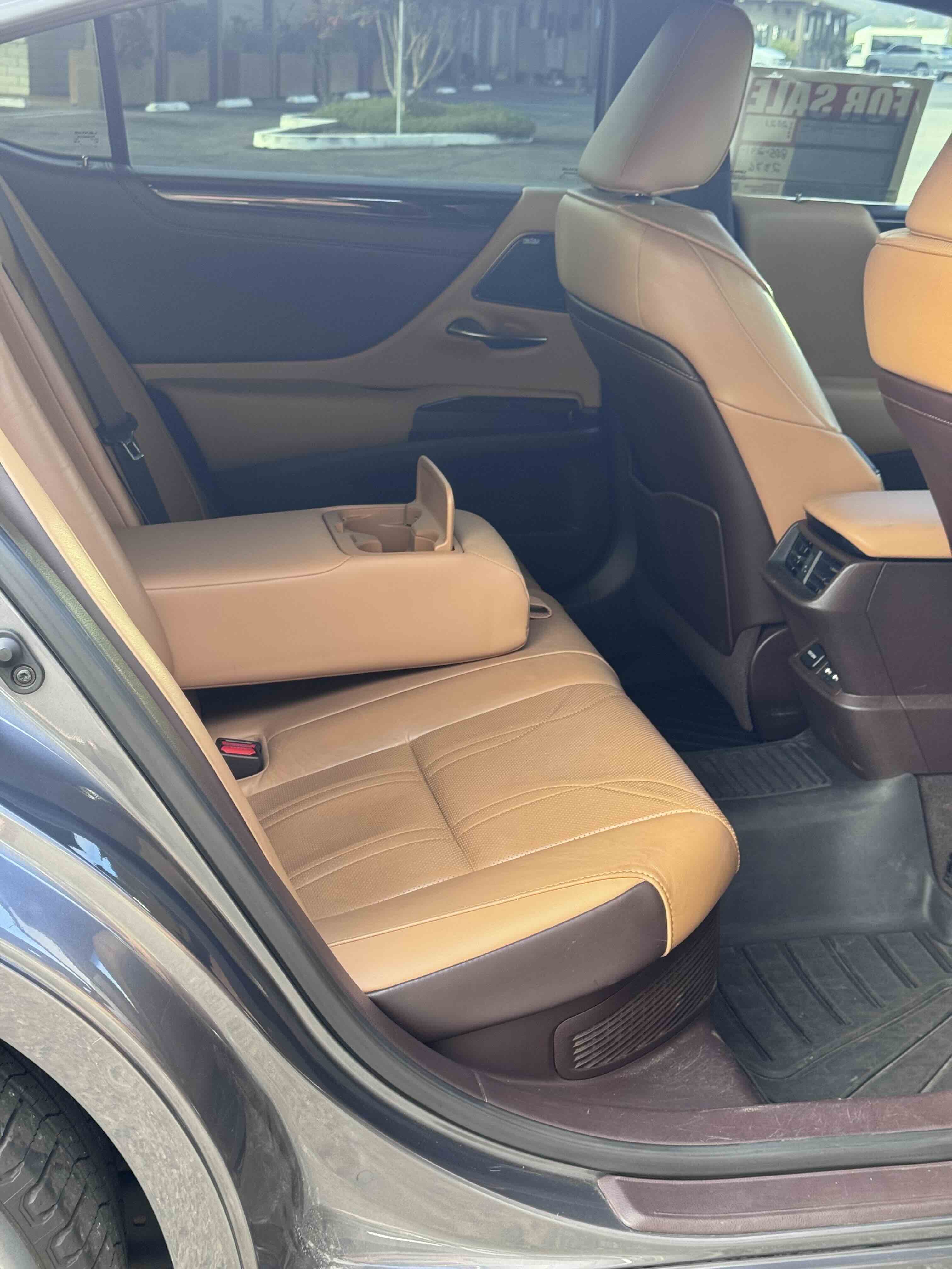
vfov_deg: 39.7
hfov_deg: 30.3
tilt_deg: -19.0
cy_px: 634
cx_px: 476
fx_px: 1760
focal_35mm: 48
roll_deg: -2.0
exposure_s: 1/81
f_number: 1.78
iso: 100
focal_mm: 6.76
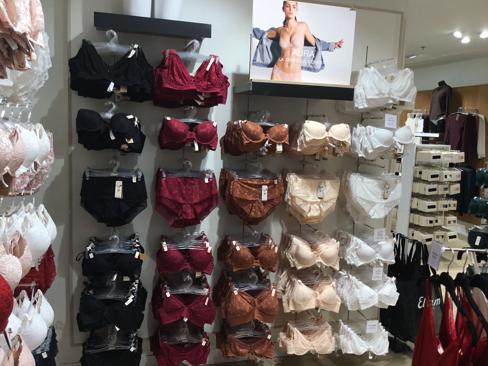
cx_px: 244
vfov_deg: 45.4
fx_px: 437
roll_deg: -2.4
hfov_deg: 58.4
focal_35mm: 31
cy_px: 183
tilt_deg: -7.3
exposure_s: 1/100
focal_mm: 3.3
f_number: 2.4
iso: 40
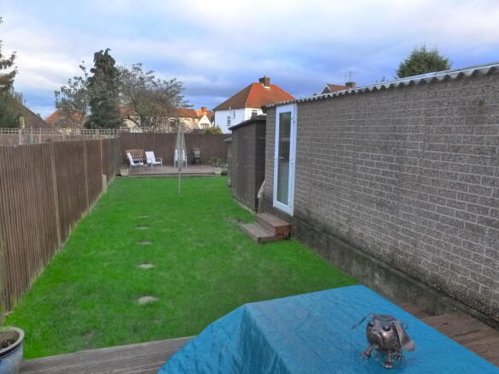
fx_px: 346
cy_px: 187
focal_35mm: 24
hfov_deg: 71.6
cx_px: 250
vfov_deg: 56.8
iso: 400
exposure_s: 1/100
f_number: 3.3
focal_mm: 4.3
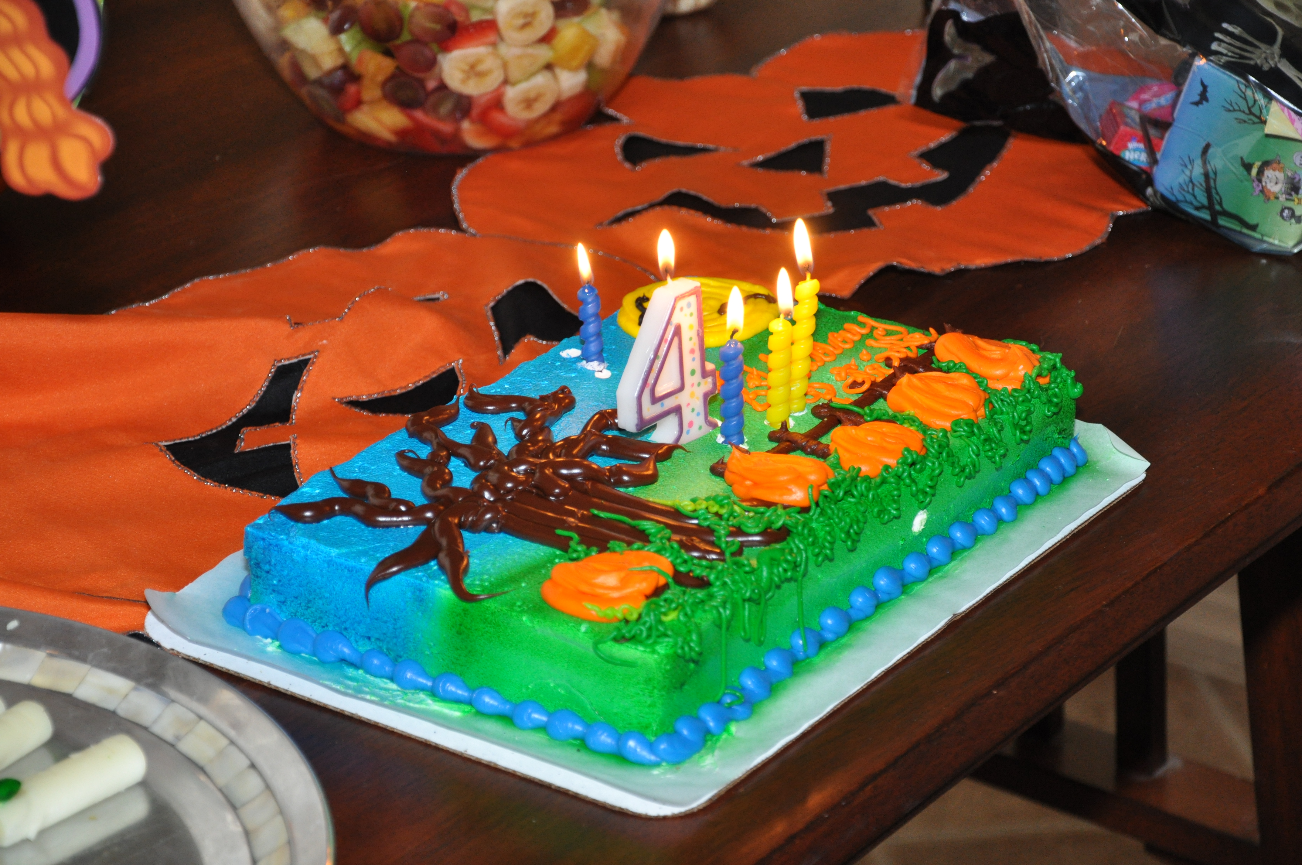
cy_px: 432
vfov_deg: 13.0
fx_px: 3793
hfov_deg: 19.5
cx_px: 651
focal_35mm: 105
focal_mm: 70
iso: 800
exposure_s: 1/60
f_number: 5.3
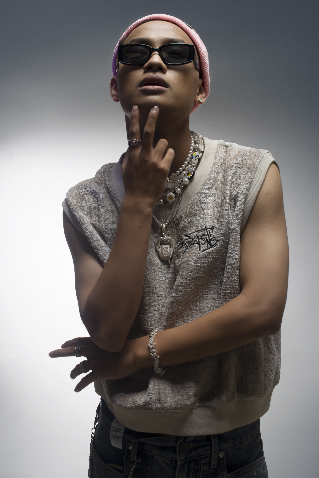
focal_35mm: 50
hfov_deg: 27.0
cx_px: 160
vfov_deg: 39.6
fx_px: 664
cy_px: 239
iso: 100
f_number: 9
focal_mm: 50
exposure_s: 1/125
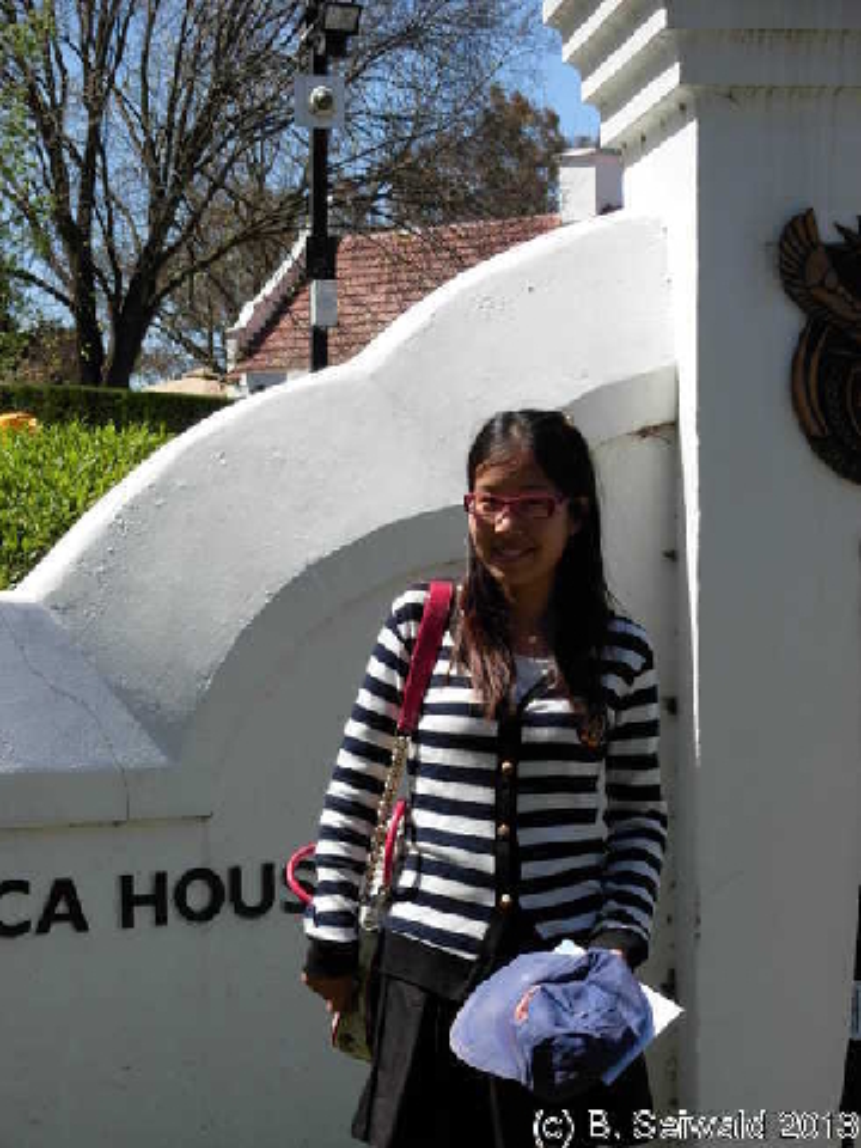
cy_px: 574
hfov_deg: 16.6
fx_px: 2952
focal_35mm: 89
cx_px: 430
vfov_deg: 22.0
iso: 79
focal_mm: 14.7
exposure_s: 1/703
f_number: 3.8
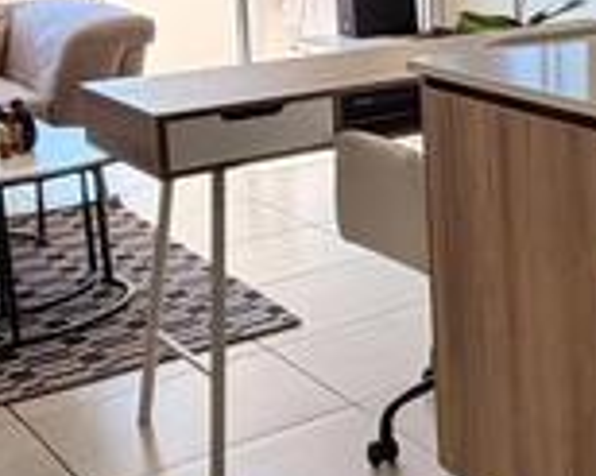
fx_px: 1252
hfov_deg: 20.4
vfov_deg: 20.6
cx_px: 1026
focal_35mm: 71
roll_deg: +0.5
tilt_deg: -3.6
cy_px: -43
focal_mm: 2.22
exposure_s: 1/100
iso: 64
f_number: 2.2
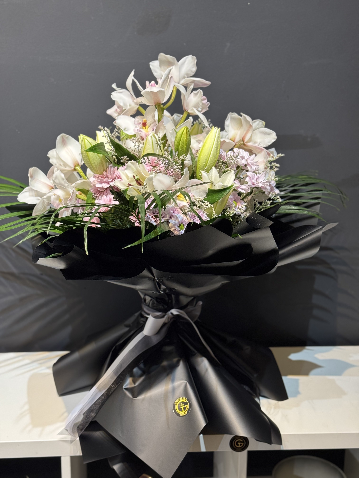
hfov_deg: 30.3
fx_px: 664
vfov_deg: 39.7
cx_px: 180
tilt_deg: -15.9
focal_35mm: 48
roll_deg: -0.8
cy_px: 239
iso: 250
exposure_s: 1/40
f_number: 1.78
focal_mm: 6.76
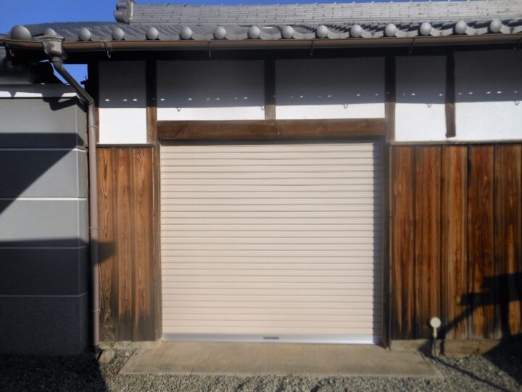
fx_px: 377
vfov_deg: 54.9
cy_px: 196
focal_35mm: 25
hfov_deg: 69.4
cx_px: 261
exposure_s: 1/250
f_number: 10.2
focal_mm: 4.5
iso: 80
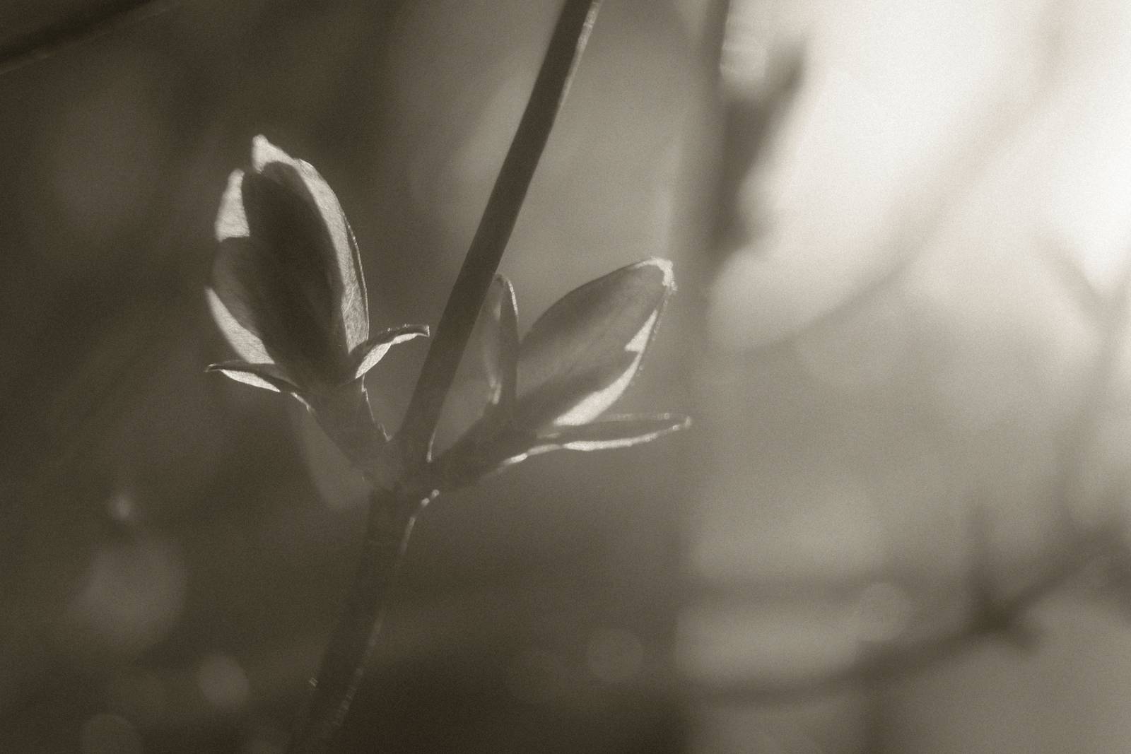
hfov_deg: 17.1
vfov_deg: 11.4
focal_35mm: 120
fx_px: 3770
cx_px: 566
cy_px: 377
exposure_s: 1/420
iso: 640
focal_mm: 80
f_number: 5.6
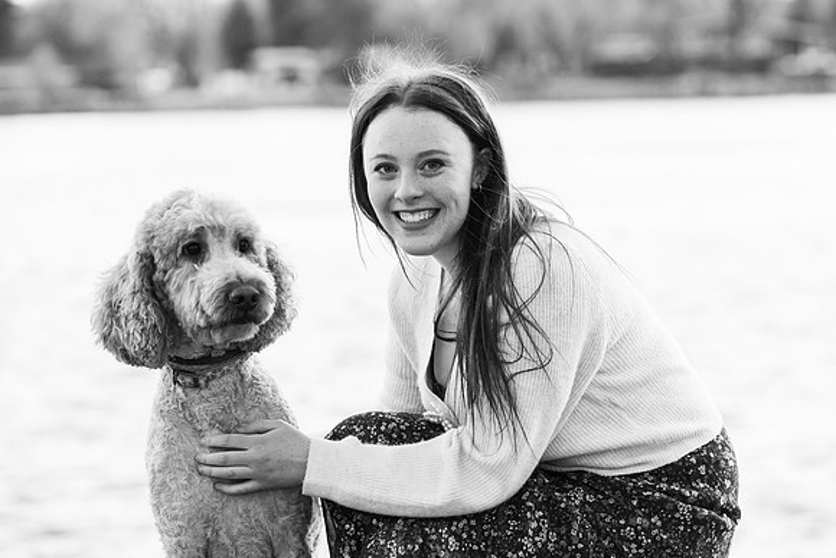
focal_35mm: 133
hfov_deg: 15.4
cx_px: 418
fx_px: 3089
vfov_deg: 10.3
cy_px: 279
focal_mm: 133
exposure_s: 1/500
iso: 2000
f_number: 4.5
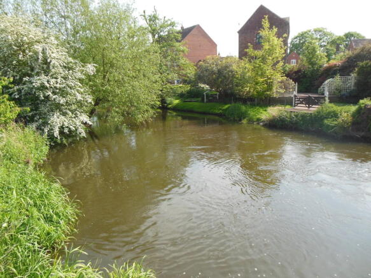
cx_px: 186
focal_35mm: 25
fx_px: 268
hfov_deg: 69.4
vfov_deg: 54.9
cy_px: 139
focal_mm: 4.5
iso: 125
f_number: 3.2
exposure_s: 1/640
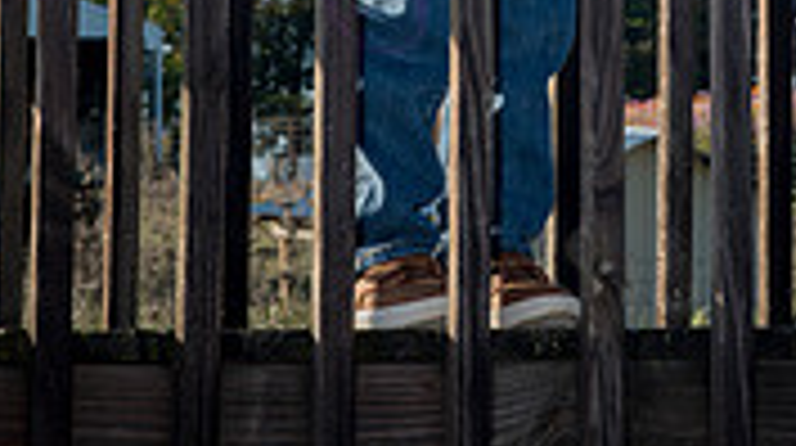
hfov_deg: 9.5
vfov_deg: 5.2
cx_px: 612
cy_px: -536
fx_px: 4785
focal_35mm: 227
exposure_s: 1/400
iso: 1250
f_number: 16
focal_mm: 85
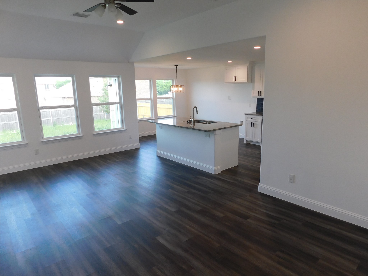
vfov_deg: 58.9
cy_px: 138
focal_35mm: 23
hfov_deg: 73.9
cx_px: 184
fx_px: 245
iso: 125
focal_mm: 4
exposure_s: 1/50
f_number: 3
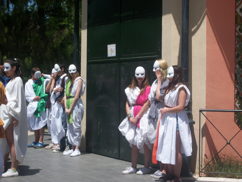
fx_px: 587
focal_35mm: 84
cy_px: 91
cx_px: 121
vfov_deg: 17.6
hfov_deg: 23.3
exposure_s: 1/800
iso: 80
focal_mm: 15.1
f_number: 5.1
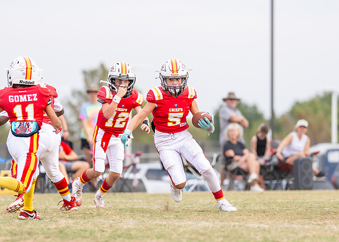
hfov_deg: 4.8
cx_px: 150
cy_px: 111
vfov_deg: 3.5
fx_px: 4006
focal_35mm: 416
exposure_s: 1/1250
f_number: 2.8
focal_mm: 200
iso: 160
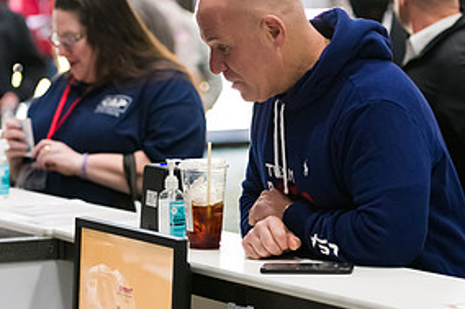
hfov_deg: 10.9
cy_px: 89
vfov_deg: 7.3
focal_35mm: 188
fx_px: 2427
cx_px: 156
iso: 3200
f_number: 3.2
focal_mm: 92
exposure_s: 1/125
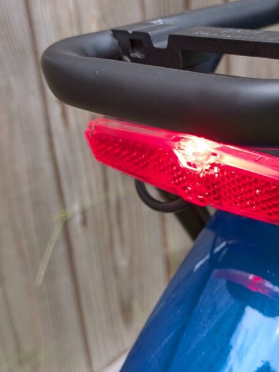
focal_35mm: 50
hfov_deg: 28.7
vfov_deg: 38.0
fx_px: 537
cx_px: 209
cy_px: 148
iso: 32
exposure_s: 1/234
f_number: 1.7
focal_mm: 4.53
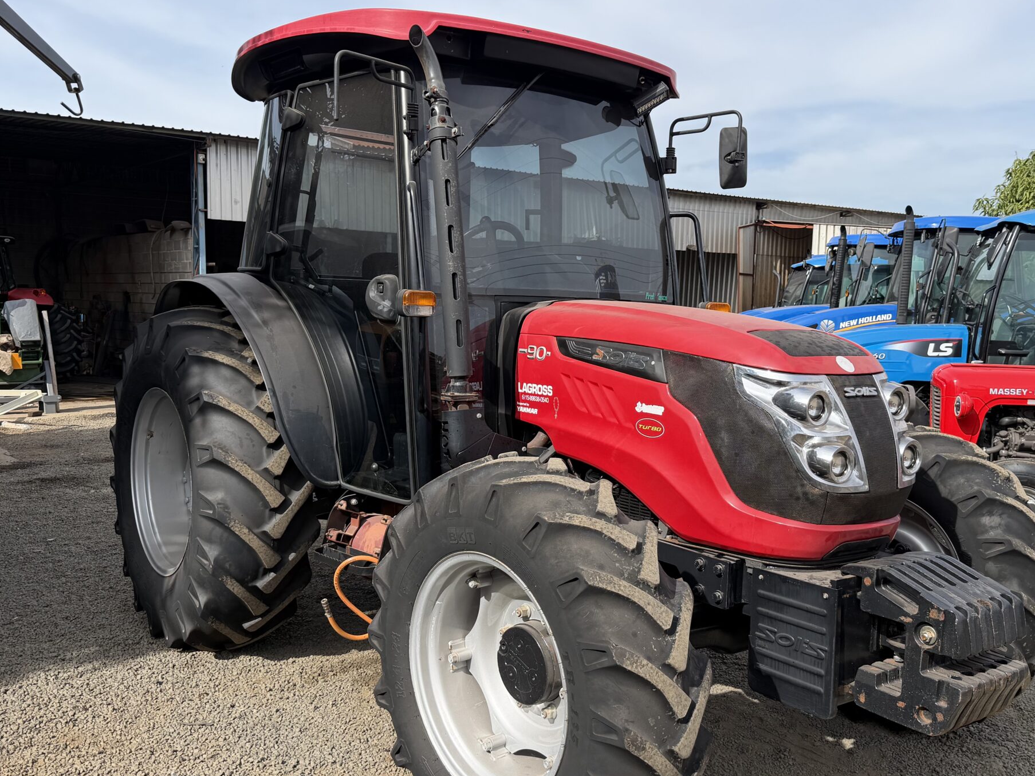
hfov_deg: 53.9
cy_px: 425
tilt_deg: -6.5
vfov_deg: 41.7
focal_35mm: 34
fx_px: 1017
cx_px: 550
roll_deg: -0.3
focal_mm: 6.76
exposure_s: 1/2370
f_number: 1.78
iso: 80
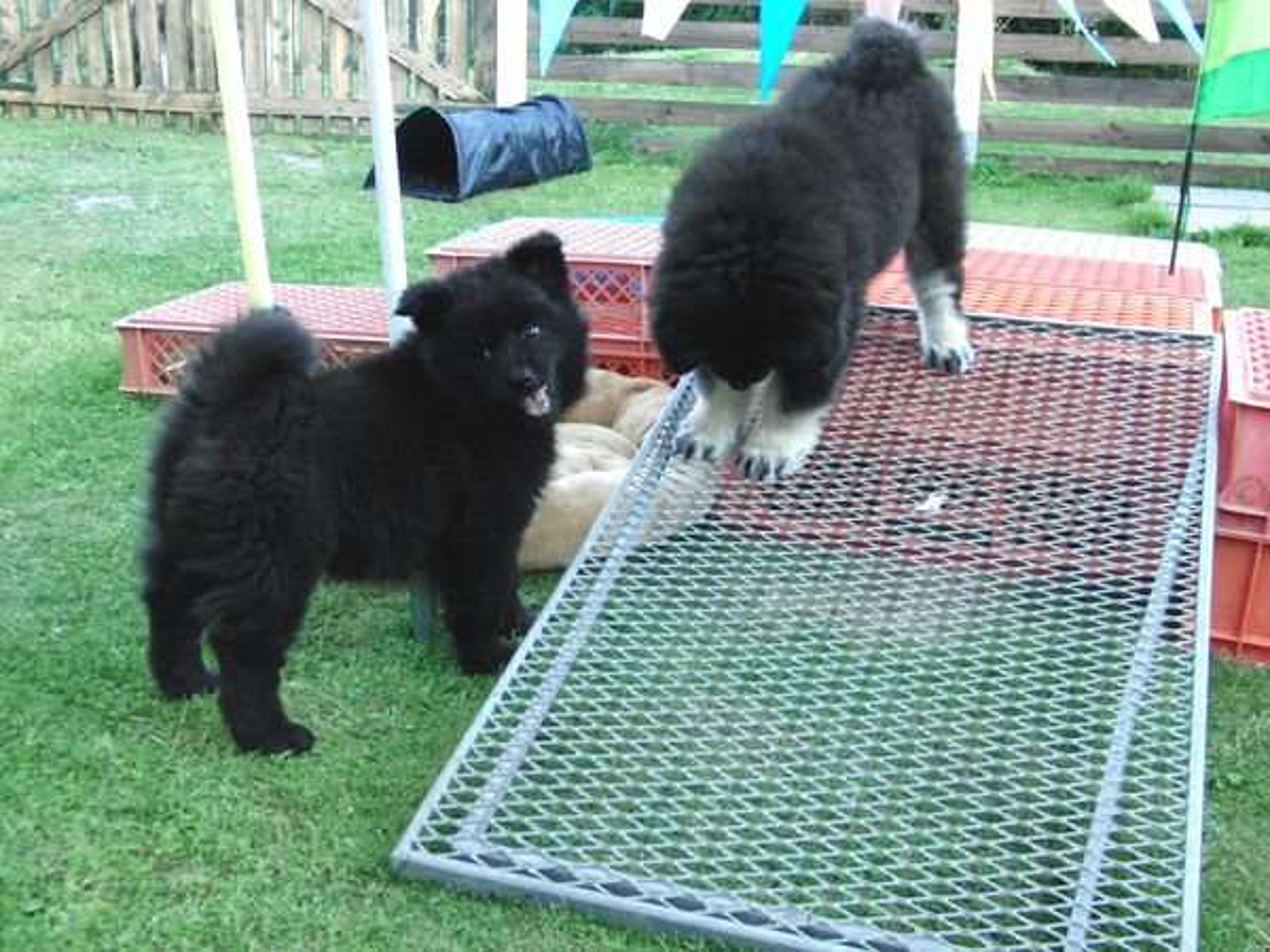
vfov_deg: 33.6
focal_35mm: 43
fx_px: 1578
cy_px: 476
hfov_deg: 43.9
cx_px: 635
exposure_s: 1/80
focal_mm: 7.54
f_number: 3.7
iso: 400
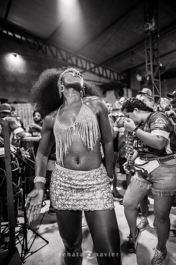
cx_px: 88
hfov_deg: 53.1
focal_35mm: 24
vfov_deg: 73.7
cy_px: 132
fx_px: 176
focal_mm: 24
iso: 1600
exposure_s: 1/320
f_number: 1.8
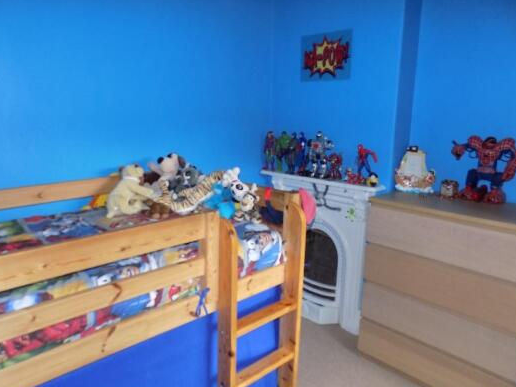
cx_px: 246
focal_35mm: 26
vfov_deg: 53.1
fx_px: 388
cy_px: 198
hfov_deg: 67.3
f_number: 3.1
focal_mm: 4
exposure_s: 1/30
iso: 200
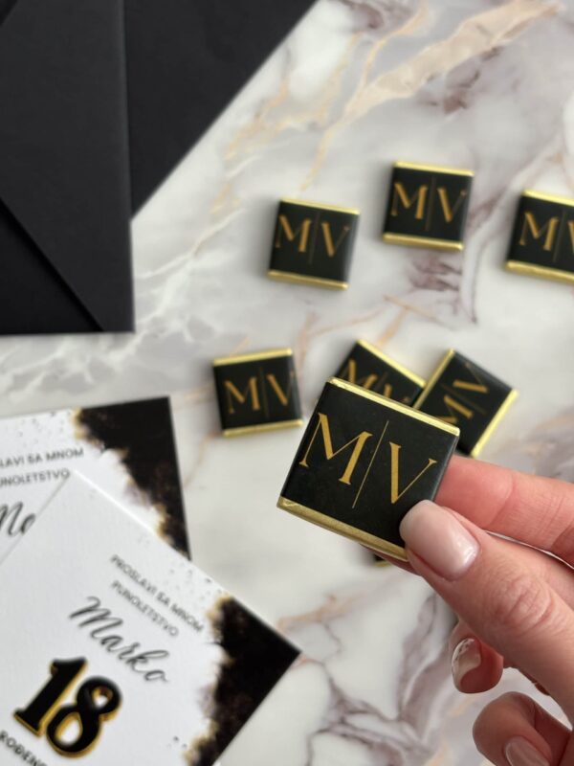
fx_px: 1150
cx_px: 287
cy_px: 383
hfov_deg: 28.0
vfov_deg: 36.8
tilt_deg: -88.4
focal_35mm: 52
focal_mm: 5.96
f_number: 1.6
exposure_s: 1/84
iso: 50
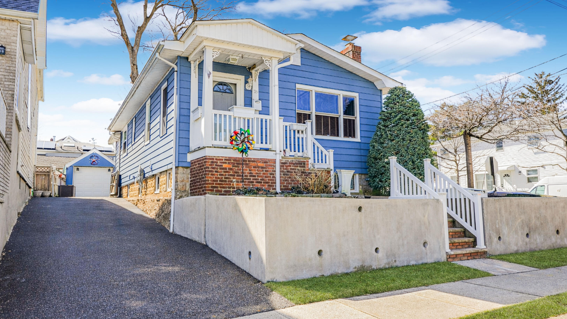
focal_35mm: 28
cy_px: 153
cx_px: 275
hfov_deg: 68.8
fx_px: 414
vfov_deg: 42.1
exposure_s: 1/125
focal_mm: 25.5
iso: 100
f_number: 8
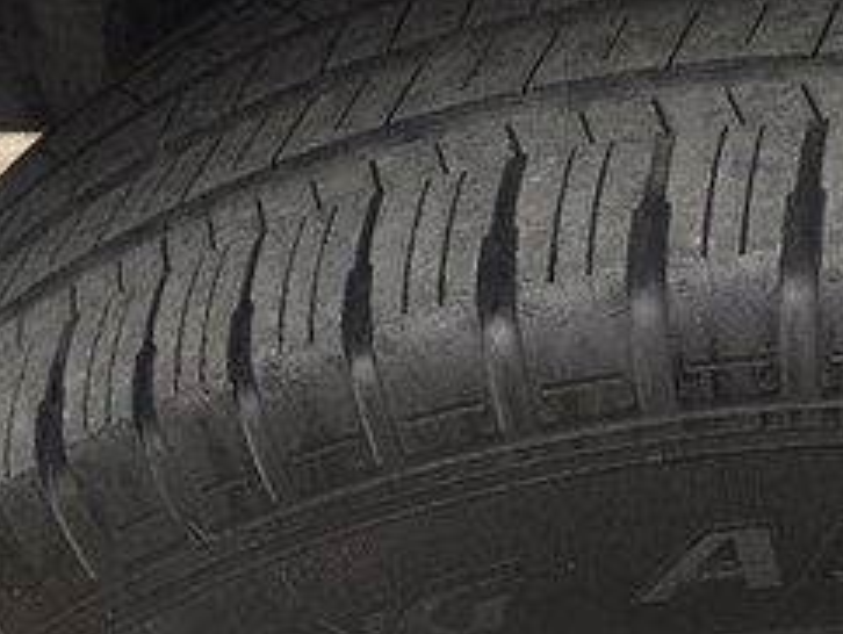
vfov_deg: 17.9
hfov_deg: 23.8
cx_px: 805
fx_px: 1926
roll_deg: +0.8
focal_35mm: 79
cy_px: 719
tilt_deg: -44.2
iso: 40
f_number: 2.2
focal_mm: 4.15
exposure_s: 1/100
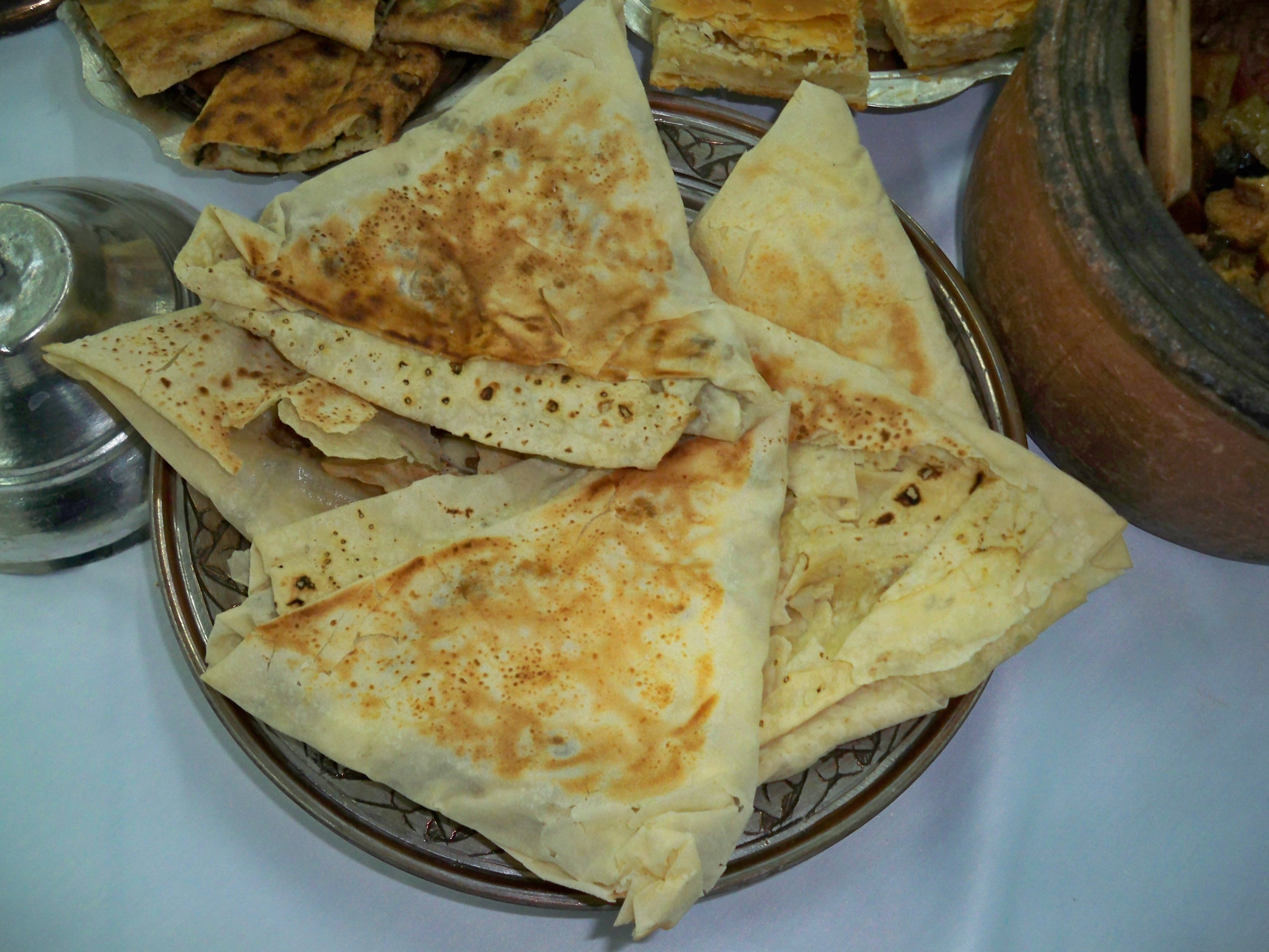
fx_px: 1283
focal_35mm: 35
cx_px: 634
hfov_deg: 52.6
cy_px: 476
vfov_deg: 40.7
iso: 200
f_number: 3.1
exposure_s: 1/30
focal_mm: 6.3
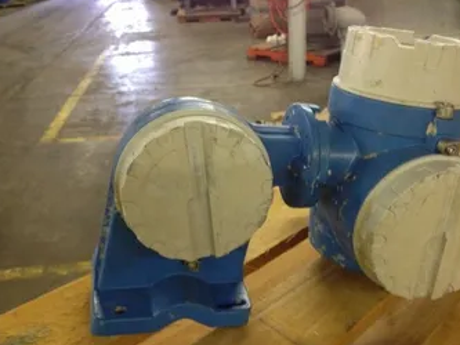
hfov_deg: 44.6
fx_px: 558
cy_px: 196
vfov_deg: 34.3
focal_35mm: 42
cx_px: 271
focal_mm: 4.28
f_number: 2.4
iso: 160
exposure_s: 1/20
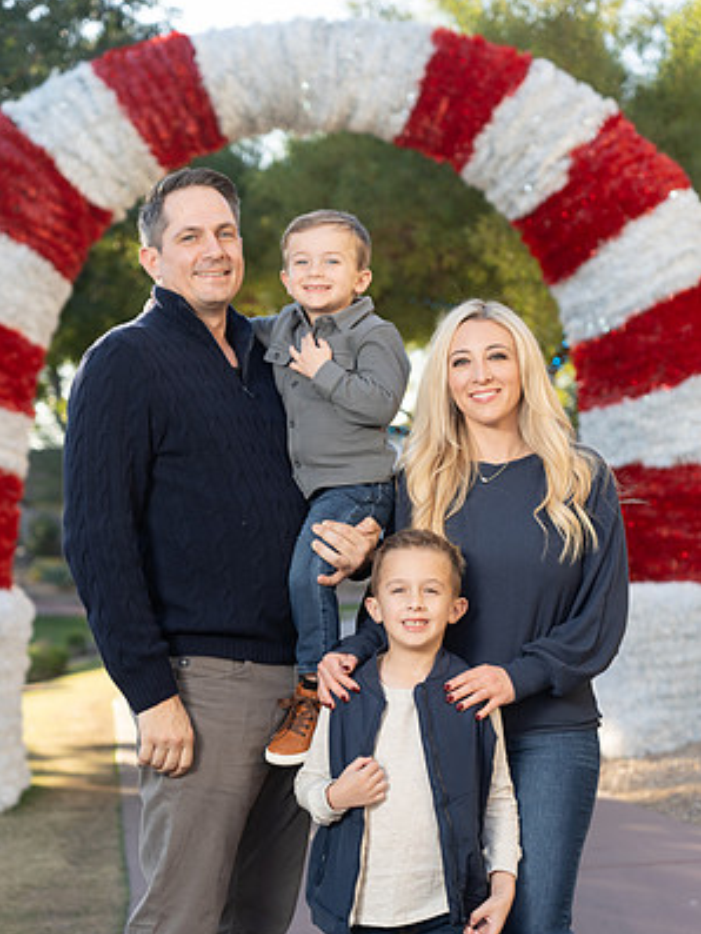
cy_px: 494
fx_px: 1970
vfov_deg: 26.7
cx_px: 350
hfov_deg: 20.2
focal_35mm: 73
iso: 160
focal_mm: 67
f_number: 4
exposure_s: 1/200
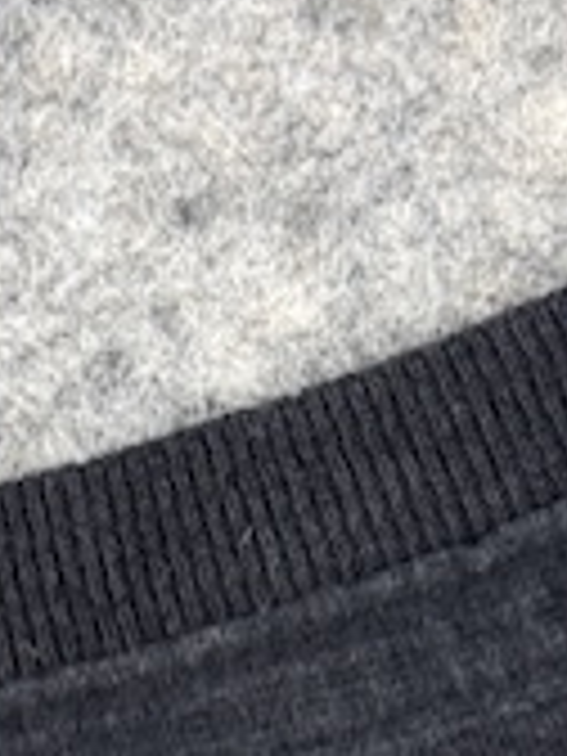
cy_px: 936
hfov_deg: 8.0
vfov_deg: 10.6
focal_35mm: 183
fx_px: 3997
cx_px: -140
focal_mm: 6.76
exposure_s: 1/50
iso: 64
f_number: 1.78
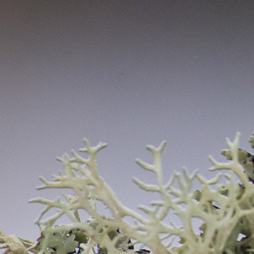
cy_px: 22
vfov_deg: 0.7
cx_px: 459
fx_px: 21418
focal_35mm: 2580
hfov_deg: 0.7
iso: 3200
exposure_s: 1/500
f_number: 6.3
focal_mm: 600
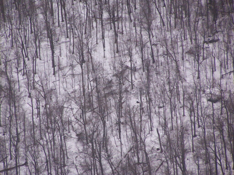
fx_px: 2413
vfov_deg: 4.2
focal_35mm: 357
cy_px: 88
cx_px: 117
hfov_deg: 5.6
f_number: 3.6
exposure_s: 1/640
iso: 400
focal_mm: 59.2
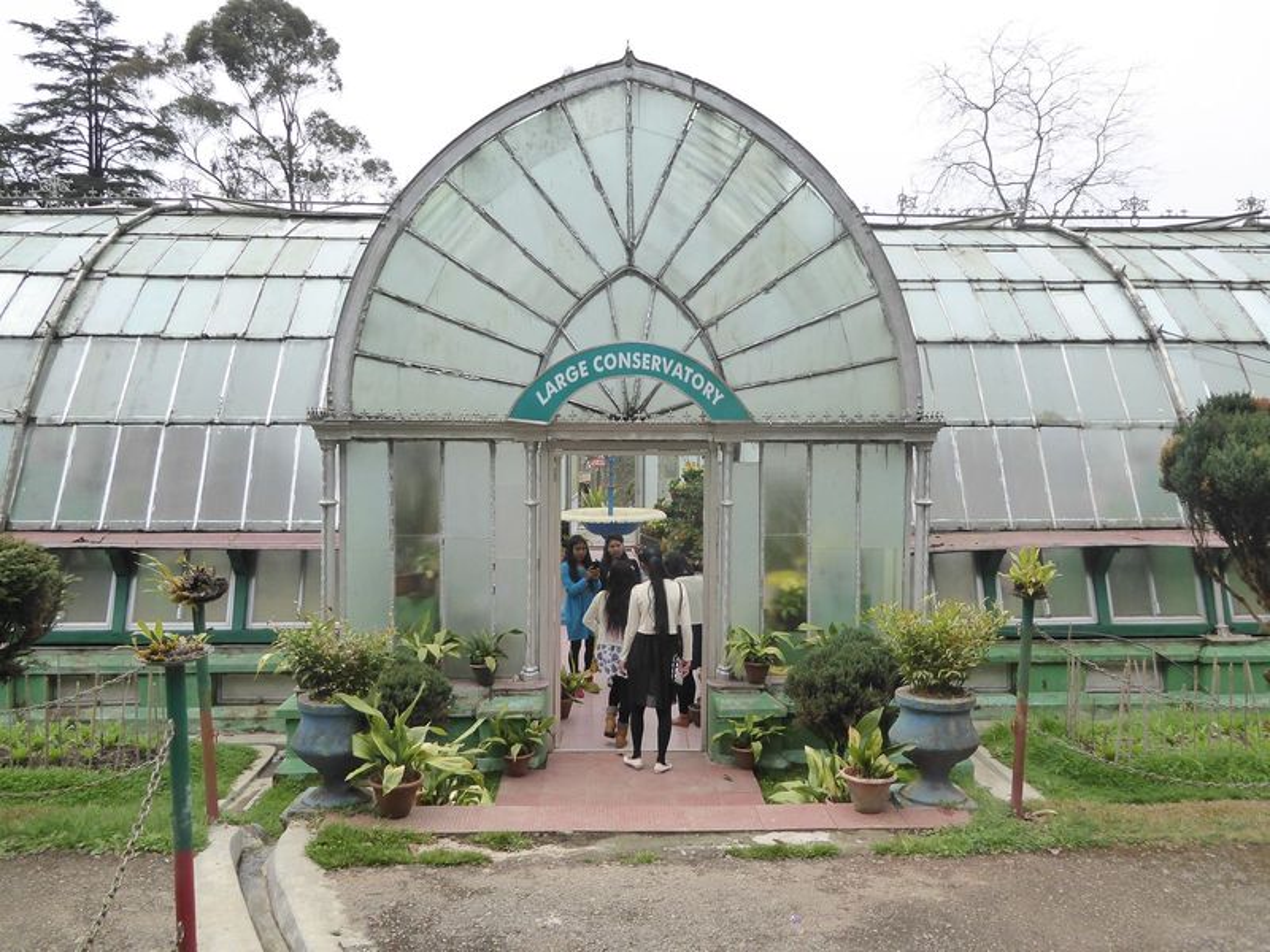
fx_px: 1174
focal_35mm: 32
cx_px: 635
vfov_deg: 44.2
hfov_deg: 56.8
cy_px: 476
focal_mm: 5.4
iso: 160
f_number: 3.5
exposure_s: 1/320
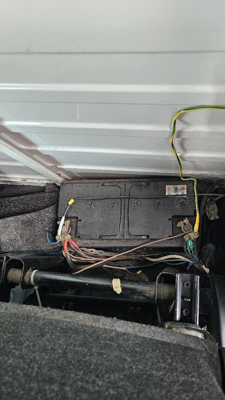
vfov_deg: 71.9
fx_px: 276
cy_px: 193
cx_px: 149
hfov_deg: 43.8
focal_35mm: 26
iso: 250
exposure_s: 1/143
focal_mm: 6.3
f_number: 1.7
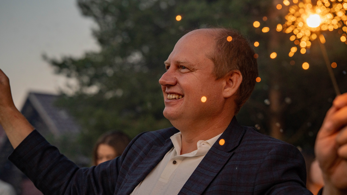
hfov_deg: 26.0
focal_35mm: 82
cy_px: 98
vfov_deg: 14.8
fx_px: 752
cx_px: 174
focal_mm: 78
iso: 1000
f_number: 4.5
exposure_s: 1/640
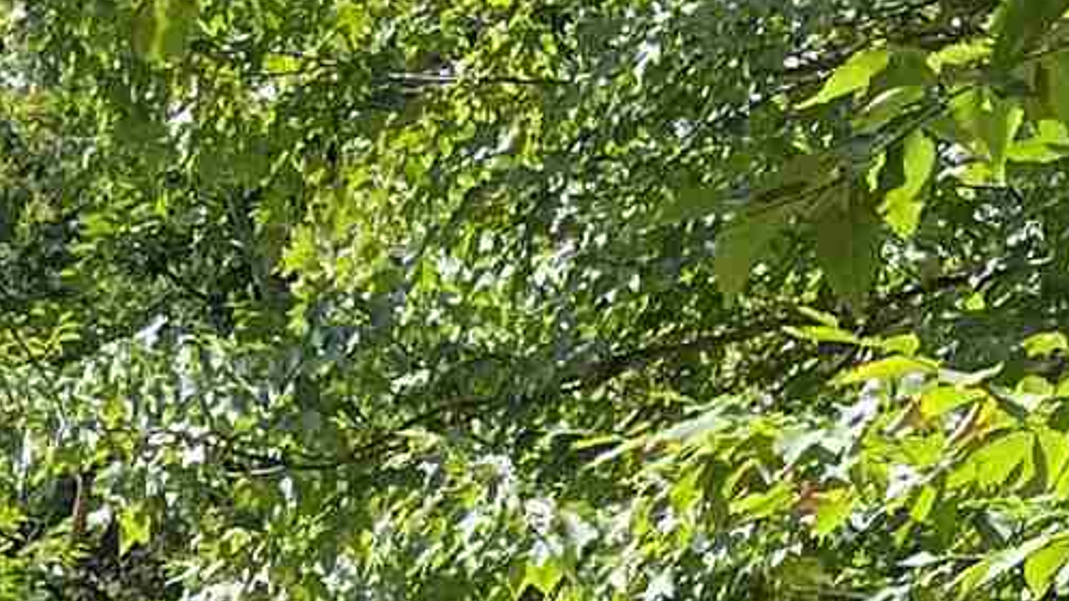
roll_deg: -0.5
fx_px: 4762
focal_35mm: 168
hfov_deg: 12.8
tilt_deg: +2.2
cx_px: 440
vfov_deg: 6.7
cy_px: 1700
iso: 32
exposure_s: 1/1140
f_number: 1.6
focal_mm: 5.1
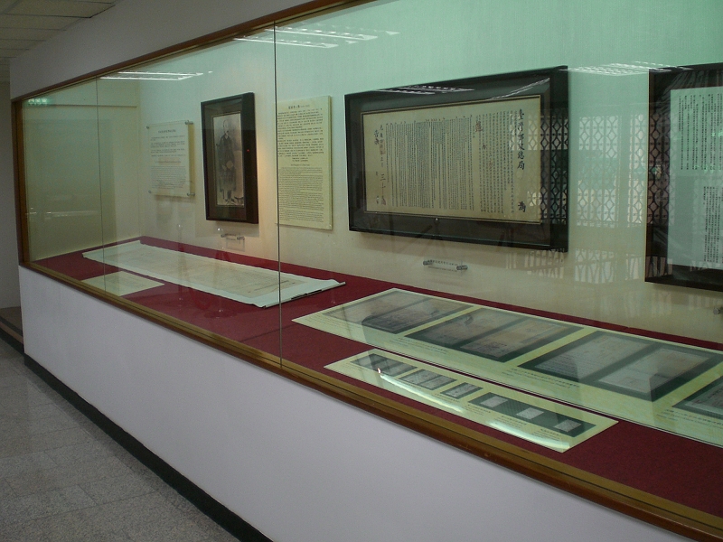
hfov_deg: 49.0
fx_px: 794
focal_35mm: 38
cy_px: 271
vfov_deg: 37.7
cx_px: 362
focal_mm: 6.3
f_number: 3.1
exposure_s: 1/80
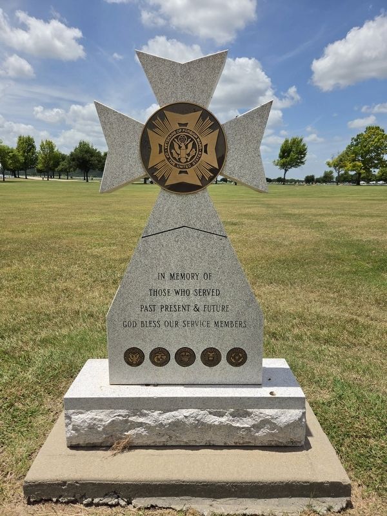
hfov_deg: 58.9
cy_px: 258
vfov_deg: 73.9
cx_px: 194
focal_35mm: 23
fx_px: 343
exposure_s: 1/6836
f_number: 1.8
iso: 80
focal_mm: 5.4
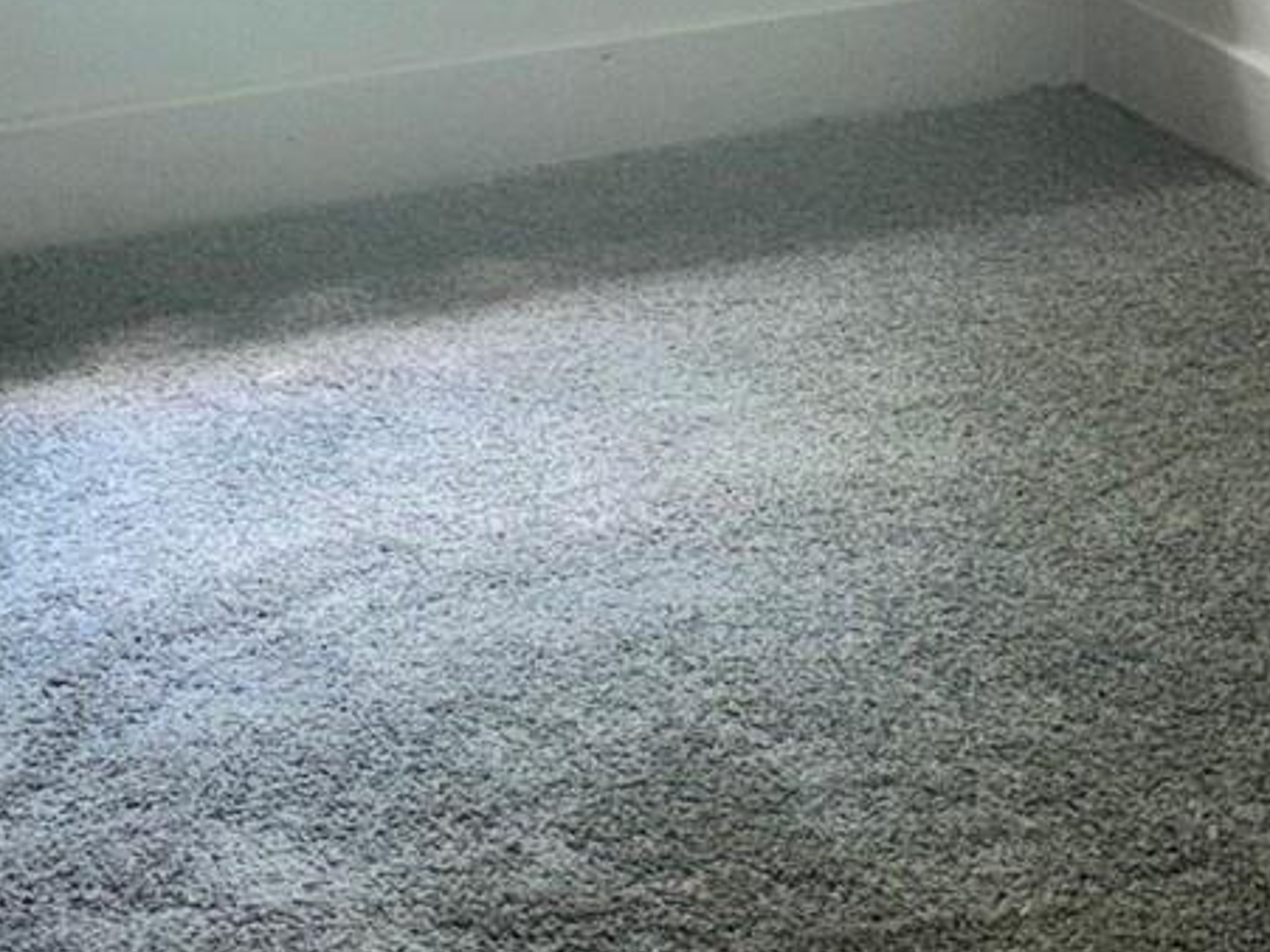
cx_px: 124
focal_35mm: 118
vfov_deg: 11.5
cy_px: -851
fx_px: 4328
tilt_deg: -4.9
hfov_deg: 16.5
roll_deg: +0.3
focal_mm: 5.96
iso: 64
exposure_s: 1/23
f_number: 1.6
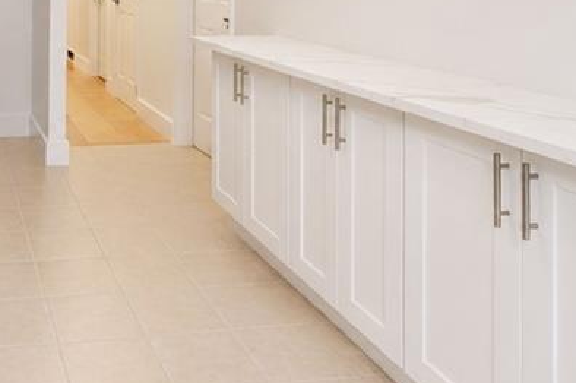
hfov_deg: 45.0
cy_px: -34
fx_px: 623
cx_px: 57
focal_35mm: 39
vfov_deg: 30.7
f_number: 8
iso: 1250
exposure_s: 1/125
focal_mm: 10
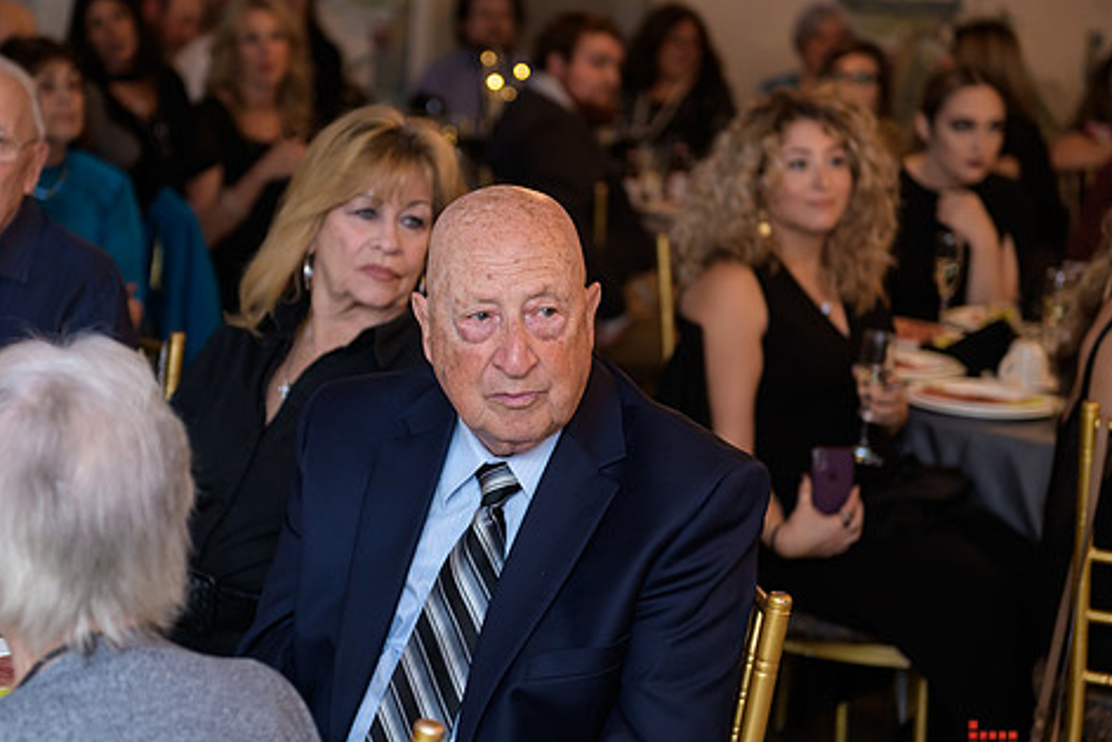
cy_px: 387
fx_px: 2657
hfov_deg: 23.6
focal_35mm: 86
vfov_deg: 15.9
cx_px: 452
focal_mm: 70
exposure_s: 1/125
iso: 800
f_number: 3.2
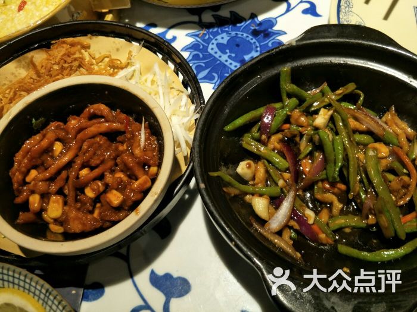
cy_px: 156
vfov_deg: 61.1
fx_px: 265
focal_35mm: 22
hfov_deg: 76.4
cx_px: 208
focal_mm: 3.79
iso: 94
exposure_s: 1/50
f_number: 1.7
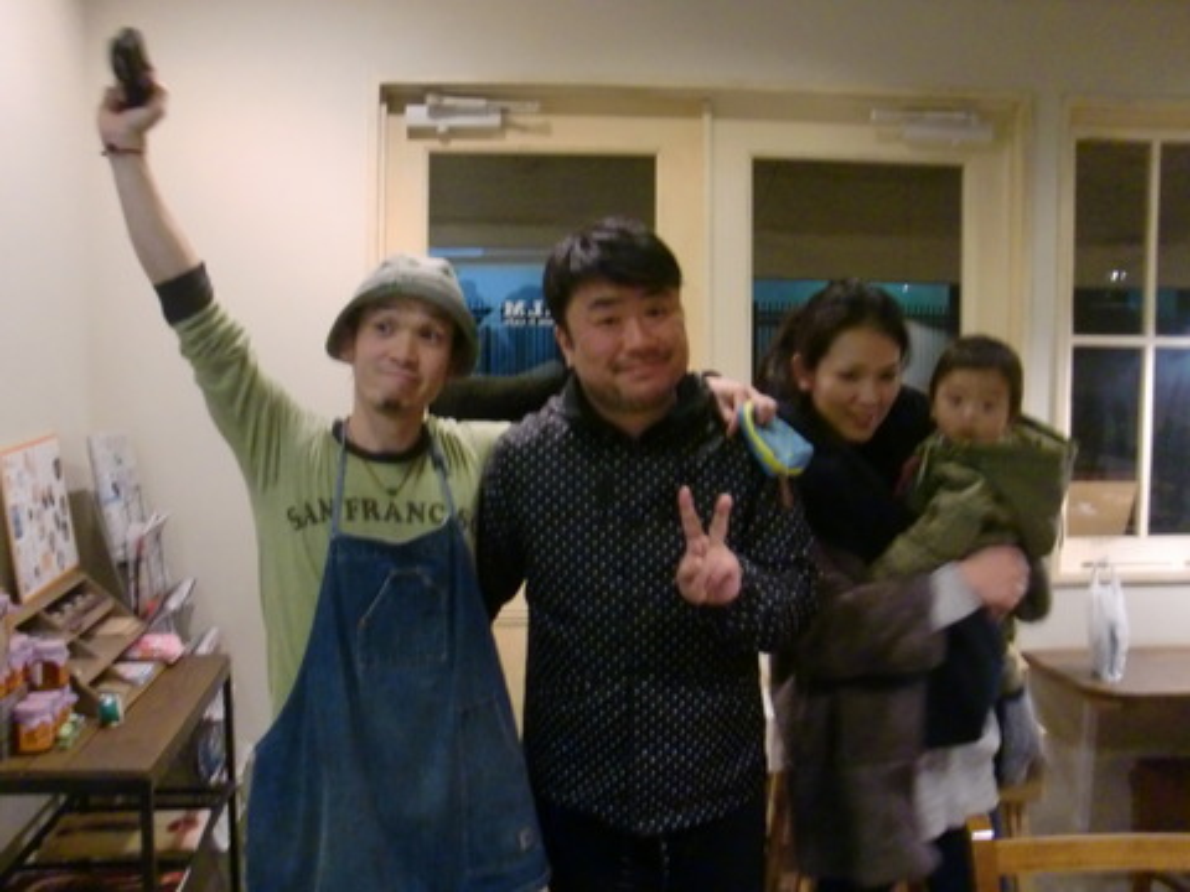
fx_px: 1306
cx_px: 595
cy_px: 446
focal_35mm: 38
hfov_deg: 49.0
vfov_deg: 37.7
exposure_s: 1/5
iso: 400
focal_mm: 6.66
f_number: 3.9
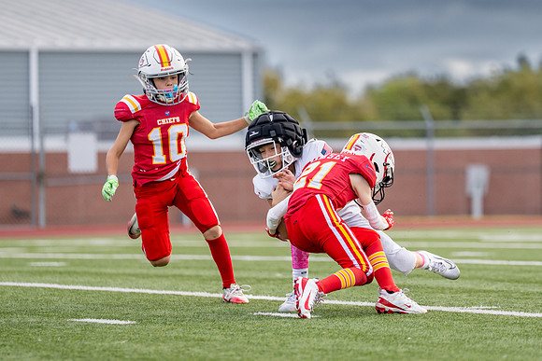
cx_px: 371
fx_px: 4255
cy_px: 136
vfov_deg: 4.9
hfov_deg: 7.3
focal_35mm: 283
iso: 400
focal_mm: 173
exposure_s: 1/2500
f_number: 2.8
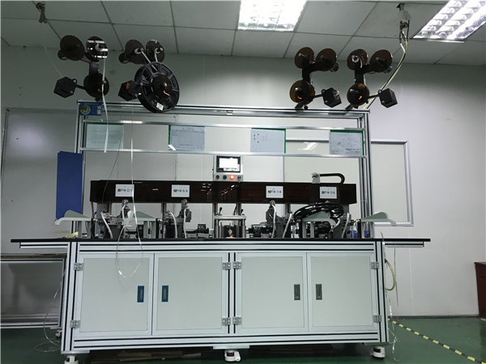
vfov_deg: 49.7
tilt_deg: +6.3
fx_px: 393
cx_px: 243
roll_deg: +1.0
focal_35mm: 28
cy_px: 182
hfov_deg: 63.4
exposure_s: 1/17
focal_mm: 3.99
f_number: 1.8
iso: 50
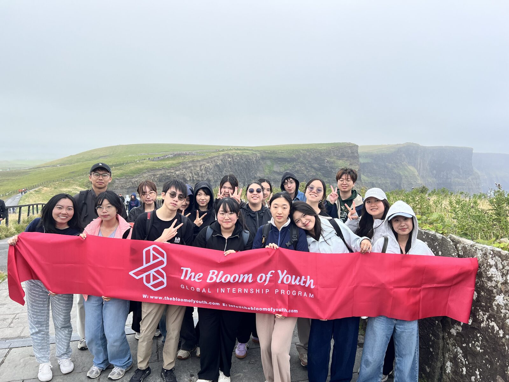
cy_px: 191
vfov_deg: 53.1
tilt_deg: -6.8
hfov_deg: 67.3
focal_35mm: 26
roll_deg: -1.1
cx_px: 254
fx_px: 382
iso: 50
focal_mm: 5.7
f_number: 1.5
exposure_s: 1/769
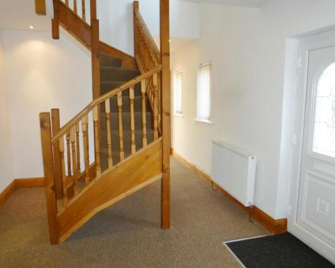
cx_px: 170
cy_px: 136
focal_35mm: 26
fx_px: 258
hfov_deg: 66.0
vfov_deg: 54.9
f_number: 2.5
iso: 320
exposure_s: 1/60
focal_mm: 4.3
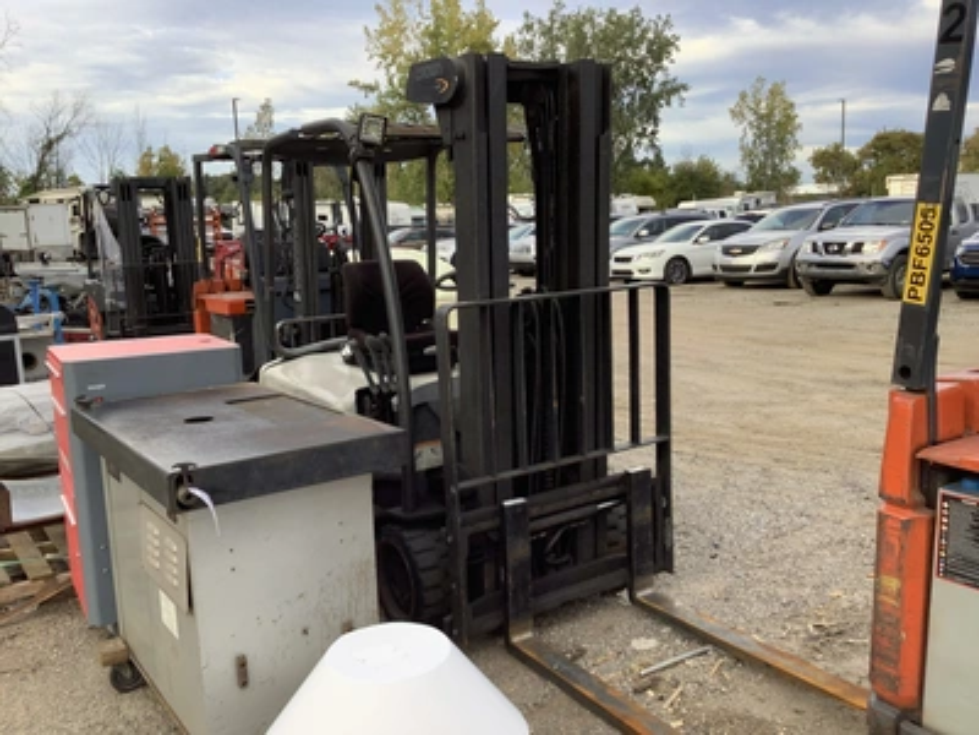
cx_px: 490
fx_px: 877
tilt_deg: -9.2
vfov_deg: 45.4
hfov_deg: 58.4
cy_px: 368
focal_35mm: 31
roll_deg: +1.1
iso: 25
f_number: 2.4
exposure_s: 1/160
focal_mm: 3.3
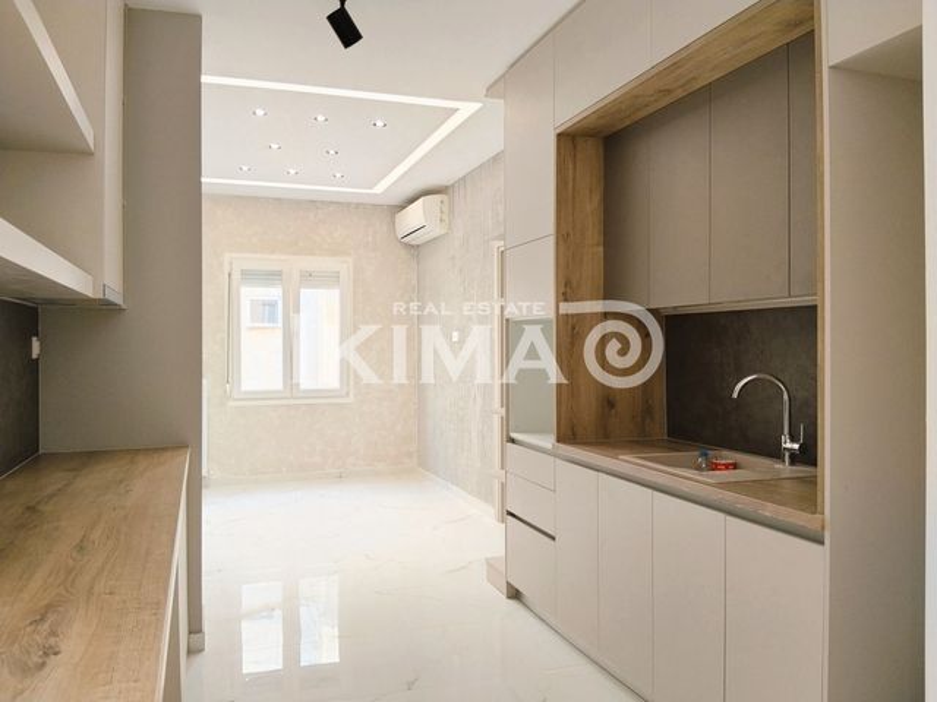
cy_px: 351
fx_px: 785
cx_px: 468
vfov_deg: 48.2
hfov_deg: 61.7
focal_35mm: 29
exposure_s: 1/25
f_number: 1.8
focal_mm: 3.96
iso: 160
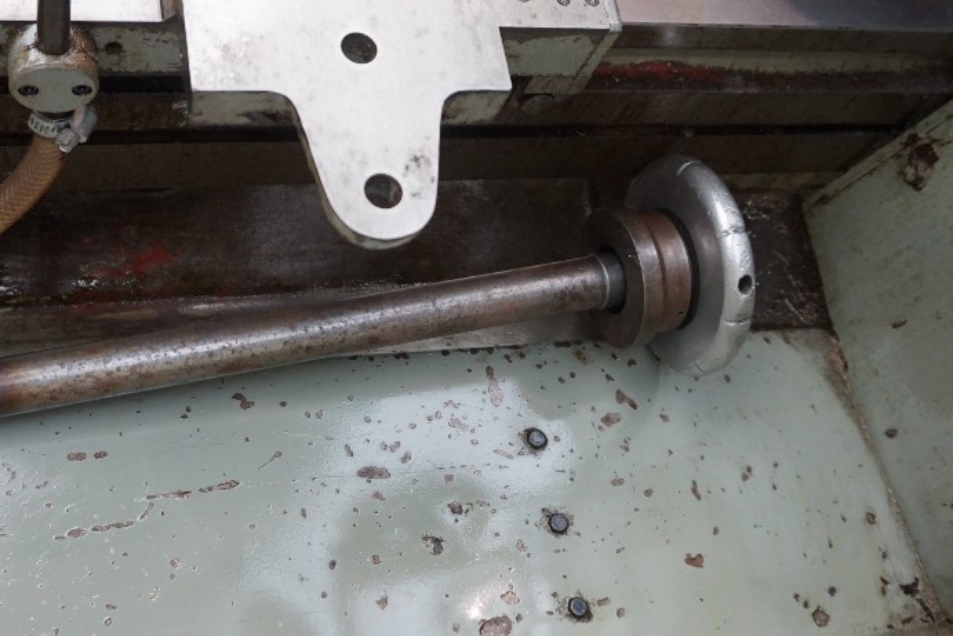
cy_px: 337
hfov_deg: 48.1
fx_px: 1059
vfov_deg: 33.4
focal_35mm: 40
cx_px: 374
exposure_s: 1/160
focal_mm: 18
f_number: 4
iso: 1250
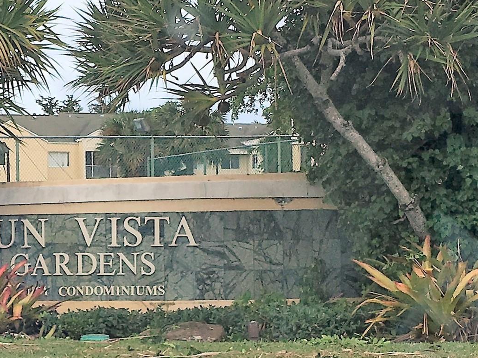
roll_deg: +2.4
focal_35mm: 45
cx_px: 110
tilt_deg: +0.0
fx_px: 621
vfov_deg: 32.0
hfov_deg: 40.7
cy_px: 225
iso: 25
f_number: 2.2
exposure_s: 1/1221
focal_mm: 4.15
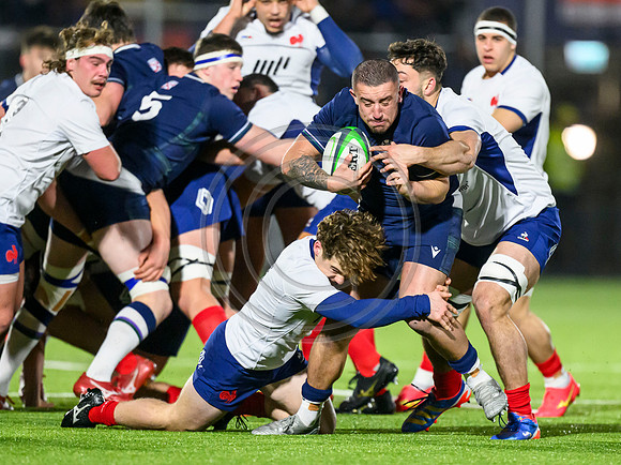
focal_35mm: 654
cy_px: 275
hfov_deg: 3.0
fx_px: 11728
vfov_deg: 2.3
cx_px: 314
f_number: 3.2
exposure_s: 1/1250
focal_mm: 400
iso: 6400
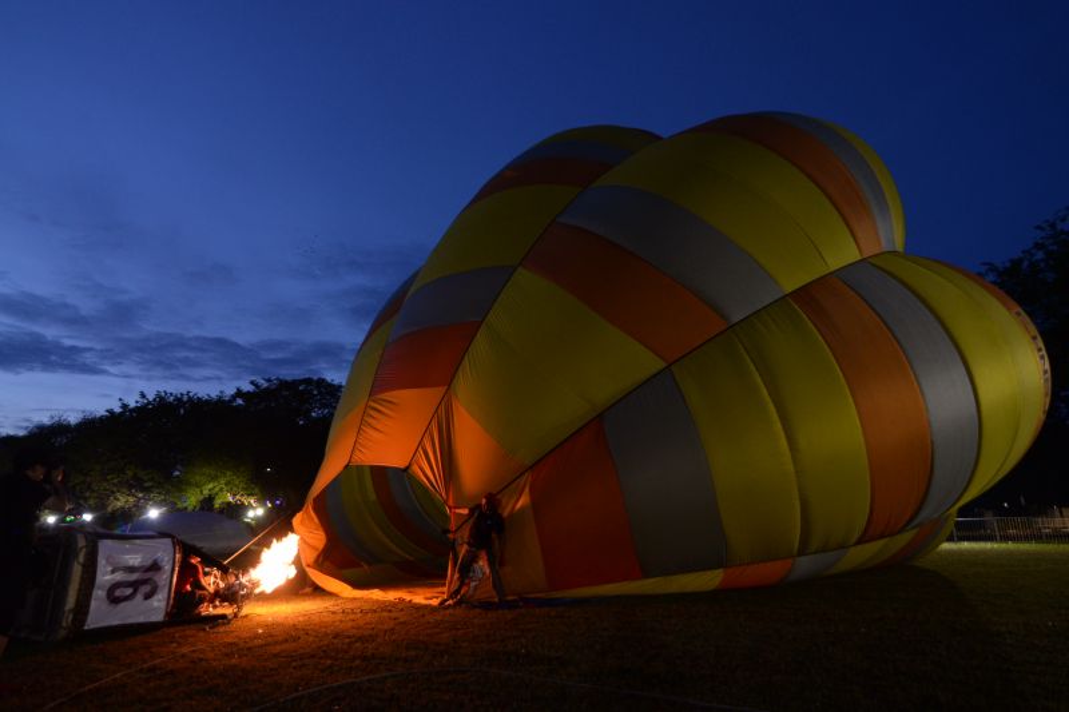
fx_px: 653
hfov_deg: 78.6
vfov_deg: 57.2
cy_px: 356
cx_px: 534
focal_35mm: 22
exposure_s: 1/40
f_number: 3.5
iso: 1600
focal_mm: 22
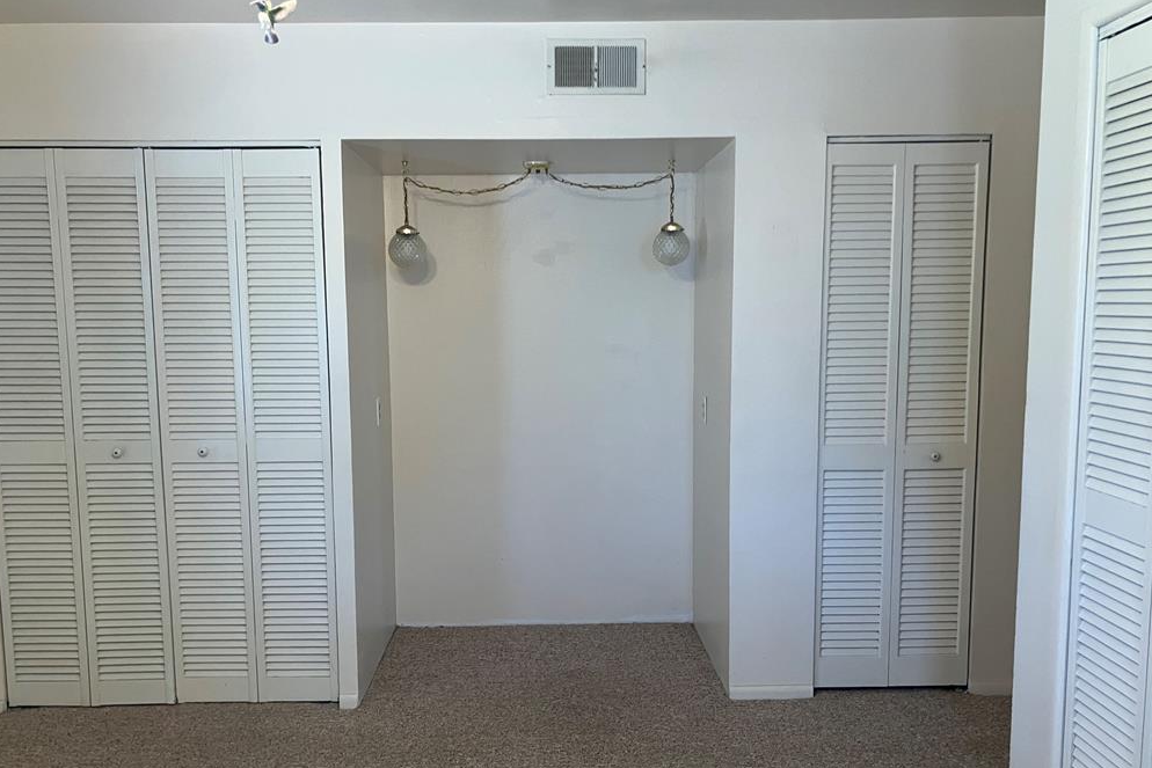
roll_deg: +0.5
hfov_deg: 61.9
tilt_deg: -4.9
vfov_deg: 43.6
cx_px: 568
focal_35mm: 30
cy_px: 419
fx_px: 960
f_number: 1.8
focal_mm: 3.99
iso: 100
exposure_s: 1/60
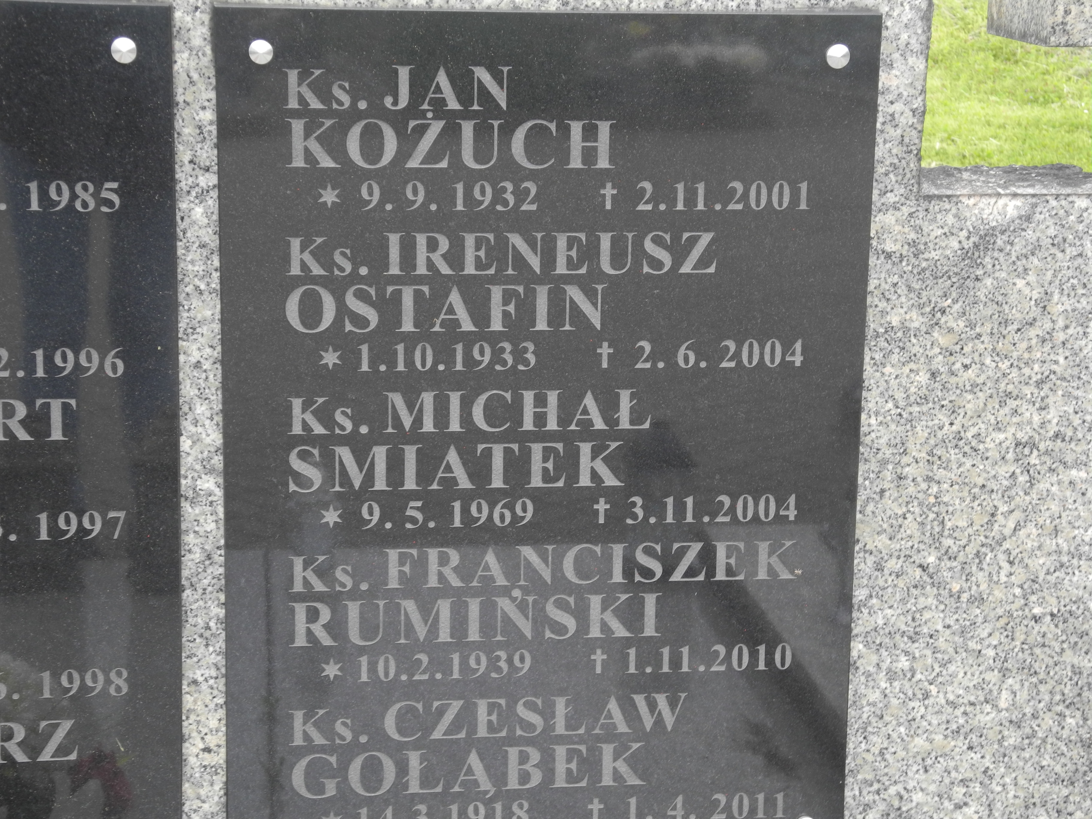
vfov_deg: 19.4
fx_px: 2398
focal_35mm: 76
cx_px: 546
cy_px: 410
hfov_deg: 25.7
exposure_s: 1/125
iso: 100
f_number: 4
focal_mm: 16.3
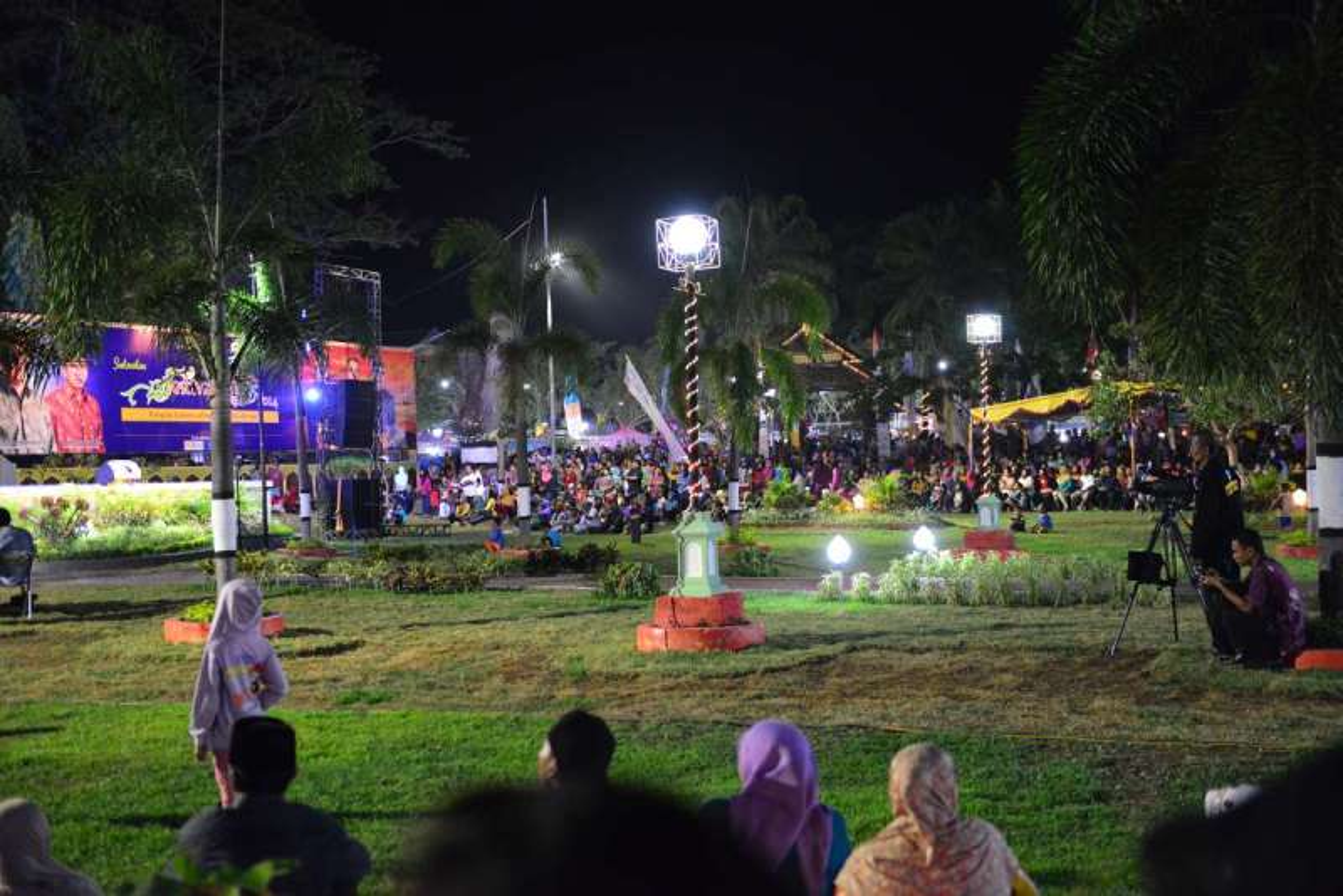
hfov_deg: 44.5
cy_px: 448
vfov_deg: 30.5
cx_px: 672
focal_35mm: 44
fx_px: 1642
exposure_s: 1/50
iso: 4500
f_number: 2.8
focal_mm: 44
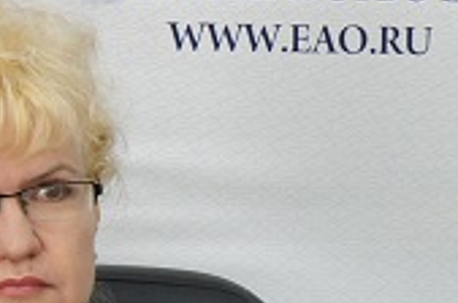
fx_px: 2976
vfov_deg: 5.8
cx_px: 436
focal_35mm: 234
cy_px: 388
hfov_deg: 8.8
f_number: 4.5
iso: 500
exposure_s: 1/60
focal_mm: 33
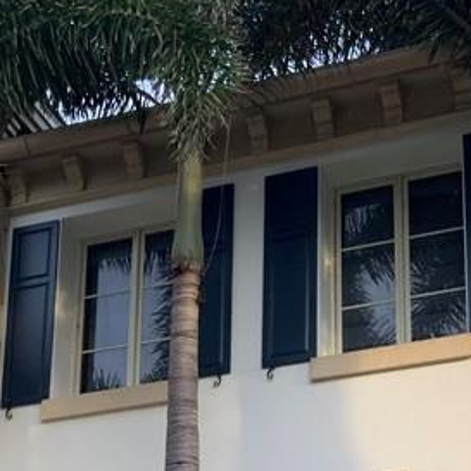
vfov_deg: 17.3
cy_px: 562
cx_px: 207
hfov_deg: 18.1
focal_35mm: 96
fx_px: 1478
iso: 16
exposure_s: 1/132
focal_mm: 3
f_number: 1.8
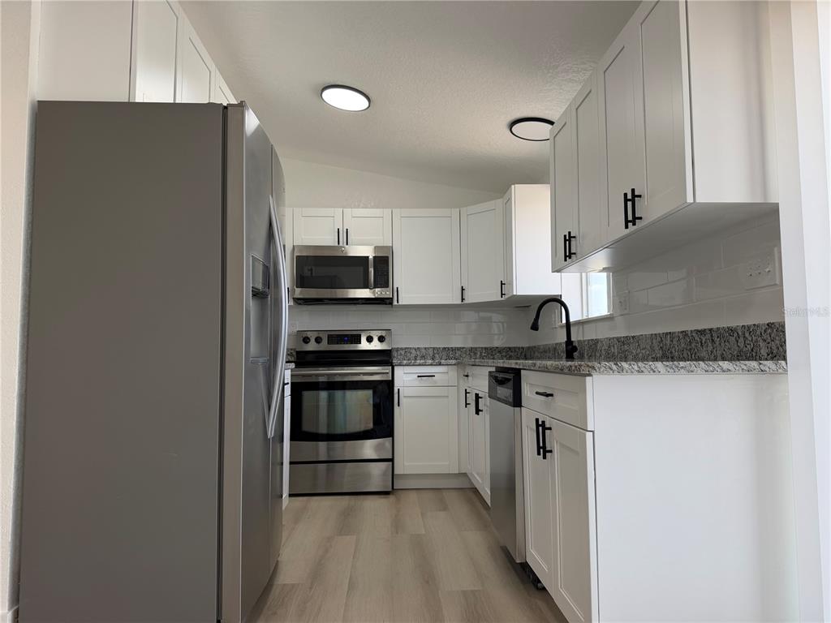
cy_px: 312
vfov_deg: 56.8
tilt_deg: +4.1
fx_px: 576
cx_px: 416
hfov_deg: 71.6
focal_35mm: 24
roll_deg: +0.4
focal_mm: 6.76
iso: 80
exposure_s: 1/227
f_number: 1.78
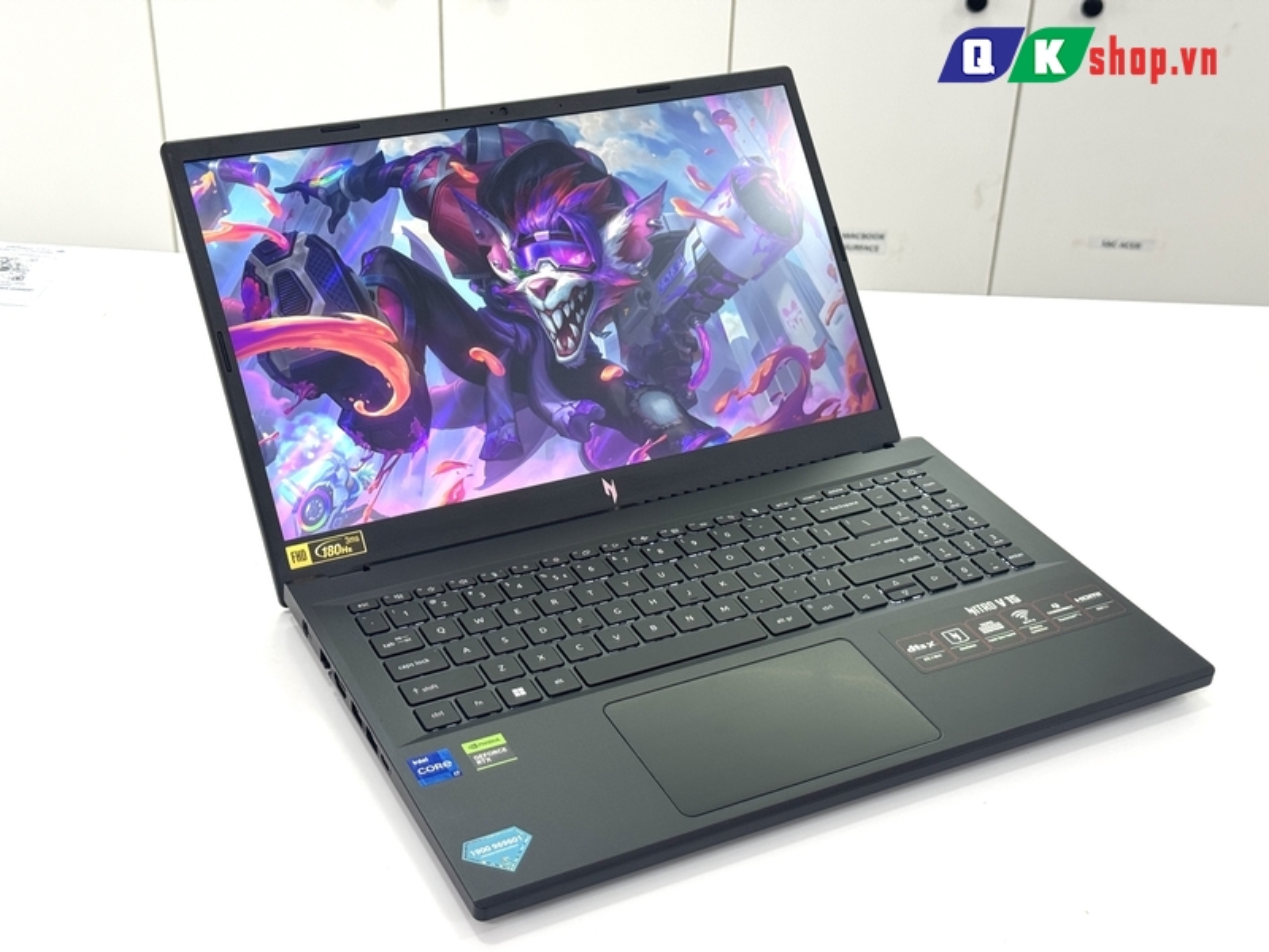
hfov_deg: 39.7
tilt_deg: -30.4
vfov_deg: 30.3
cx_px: 634
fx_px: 1760
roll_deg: -1.1
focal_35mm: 48
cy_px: 476
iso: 64
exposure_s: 1/100
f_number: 1.78
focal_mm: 6.76
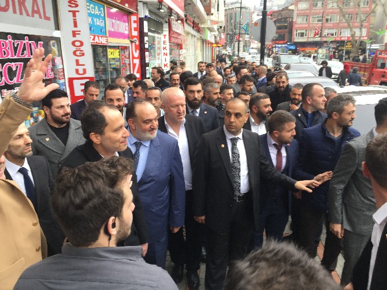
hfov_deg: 61.7
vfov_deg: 48.2
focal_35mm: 29
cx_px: 194
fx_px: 324
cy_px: 145
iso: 50
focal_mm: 4.15
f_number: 2.2
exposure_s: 1/100
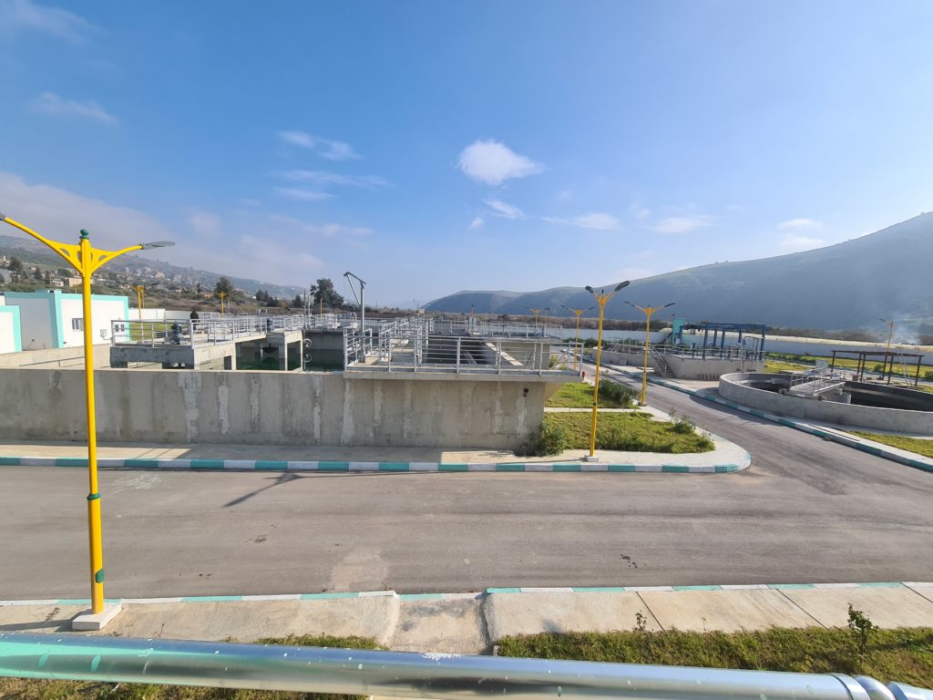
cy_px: 350
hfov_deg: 106.2
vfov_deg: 89.9
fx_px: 350
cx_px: 466
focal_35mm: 13
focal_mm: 2.2
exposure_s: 1/1800
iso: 50
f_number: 2.2
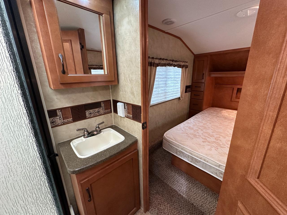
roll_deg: +0.9
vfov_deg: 85.7
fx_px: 116
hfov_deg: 102.1
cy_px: 108
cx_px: 144
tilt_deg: -14.5
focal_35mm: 14
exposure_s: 1/75
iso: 320
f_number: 2.2
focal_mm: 2.22
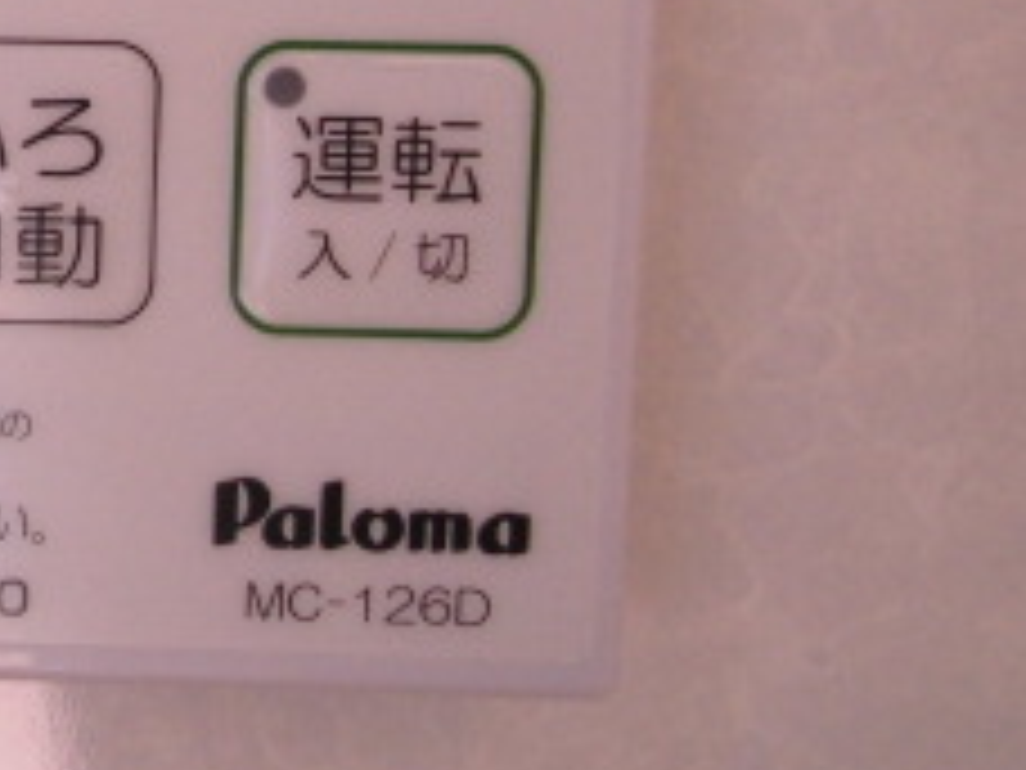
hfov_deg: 24.1
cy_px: -171
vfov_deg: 19.0
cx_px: -225
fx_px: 2164
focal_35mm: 73
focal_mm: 4.6
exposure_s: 1/80
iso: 100
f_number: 3.2
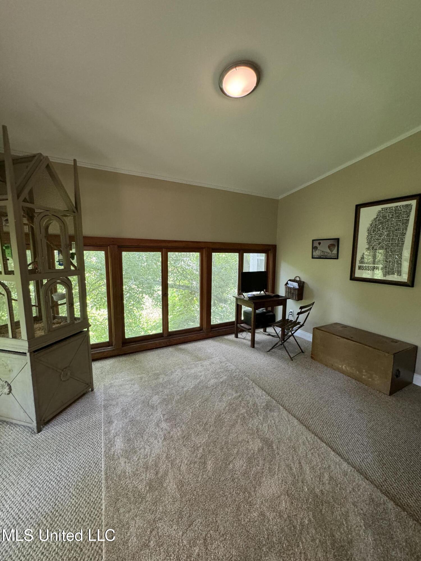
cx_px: 210
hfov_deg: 85.7
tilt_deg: -6.4
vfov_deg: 102.1
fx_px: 227
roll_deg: +0.0
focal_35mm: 14
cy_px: 280
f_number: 2.2
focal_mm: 2.22
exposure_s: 1/72
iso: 320
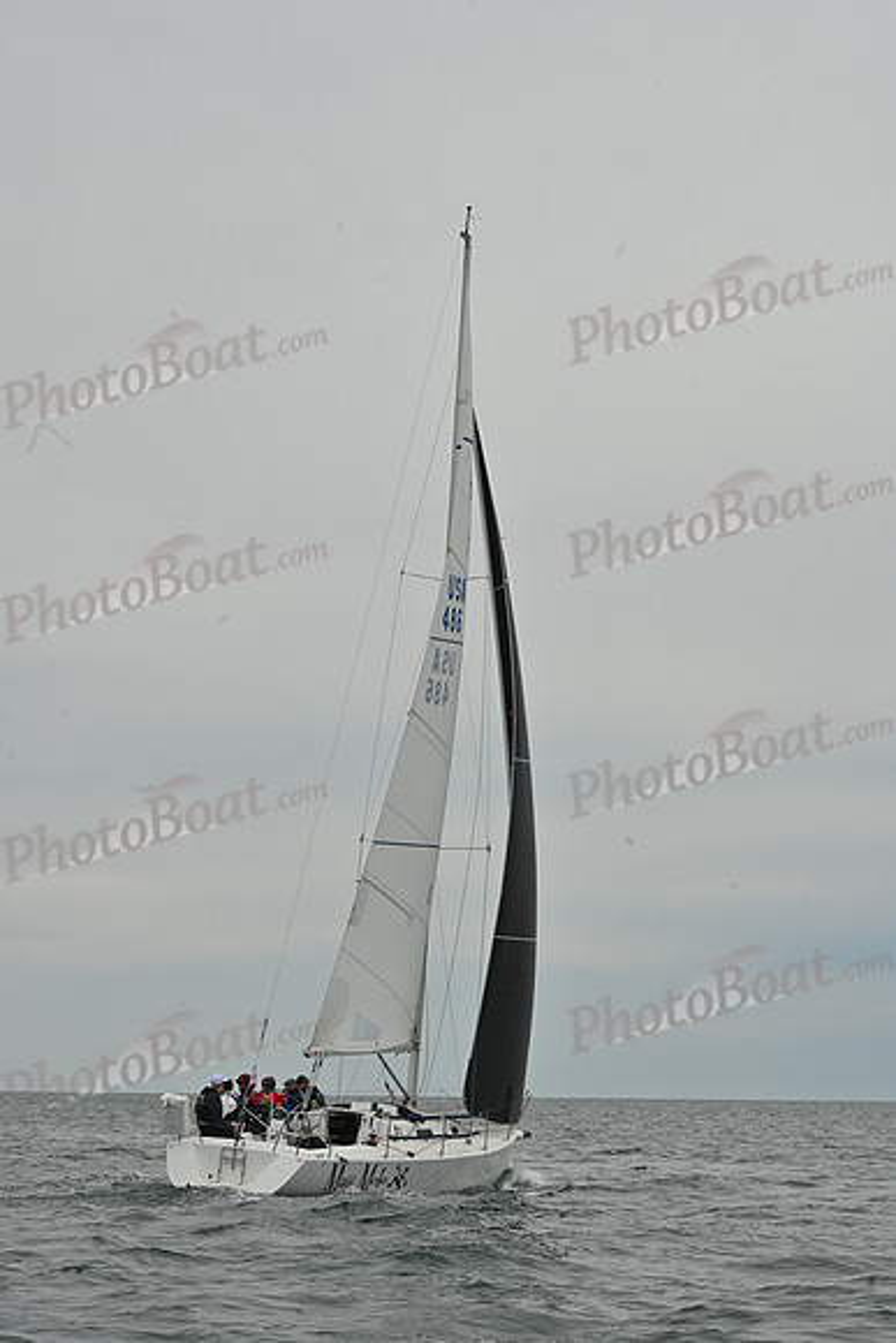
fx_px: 3656
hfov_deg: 14.0
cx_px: 448
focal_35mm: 98
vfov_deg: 20.8
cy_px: 672
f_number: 14
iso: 320
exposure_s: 1/1000
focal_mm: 98
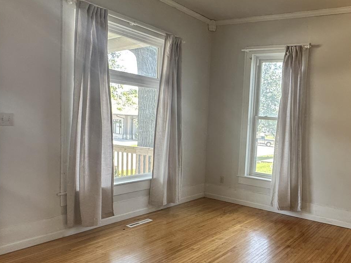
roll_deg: -3.6
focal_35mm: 30
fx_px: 304
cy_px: 149
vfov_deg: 46.7
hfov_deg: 56.3
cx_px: 272
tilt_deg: -5.2
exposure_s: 1/99
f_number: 2.2
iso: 80
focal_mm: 2.22
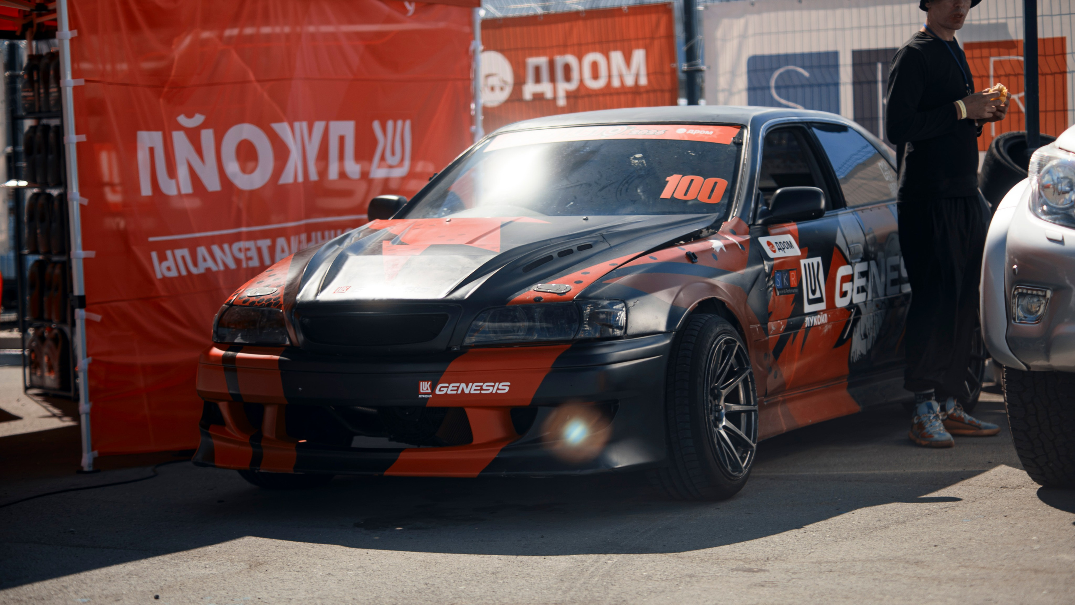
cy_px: 302
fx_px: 2538
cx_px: 538
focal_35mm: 89
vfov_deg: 13.6
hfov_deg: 23.9
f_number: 1.8
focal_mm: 85
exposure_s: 1/125
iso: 200
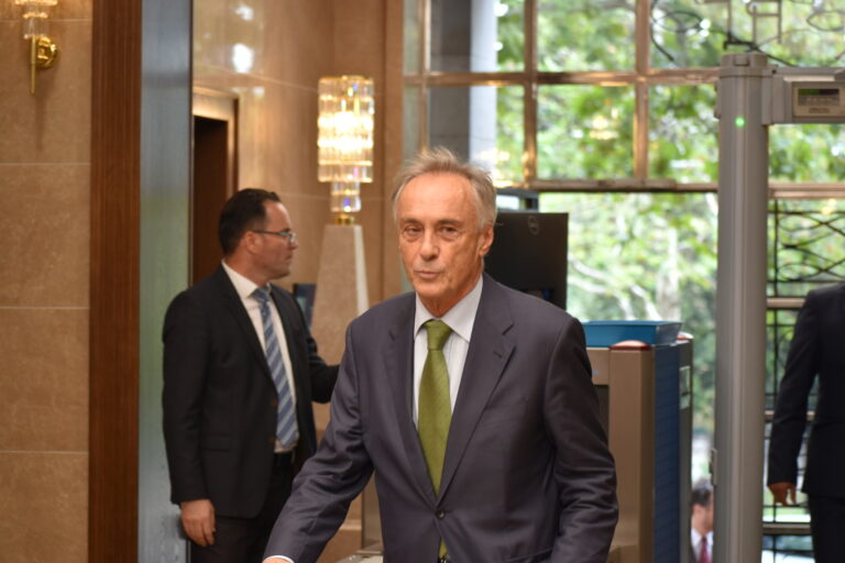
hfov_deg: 14.4
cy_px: 282
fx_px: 3345
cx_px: 422
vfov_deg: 9.6
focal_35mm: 142
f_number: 5
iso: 400
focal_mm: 95
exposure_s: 1/100
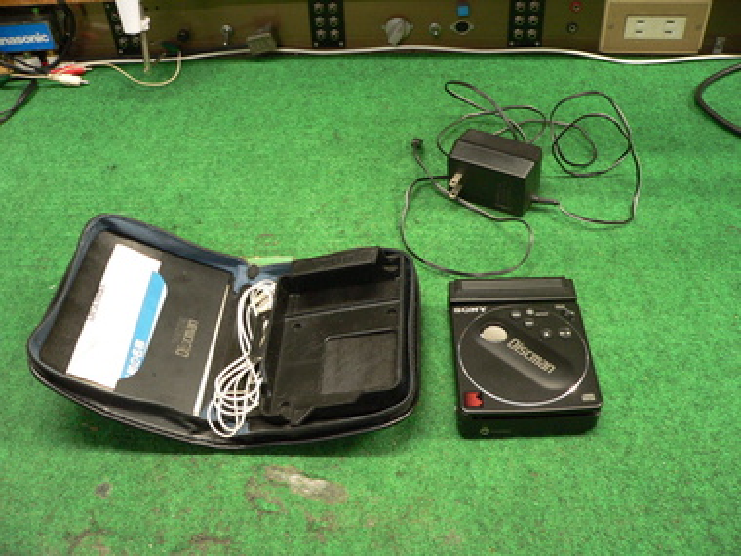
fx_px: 771
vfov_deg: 39.7
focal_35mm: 36
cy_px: 278
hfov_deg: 51.4
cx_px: 370
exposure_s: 1/10
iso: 200
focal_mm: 6
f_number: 2.8
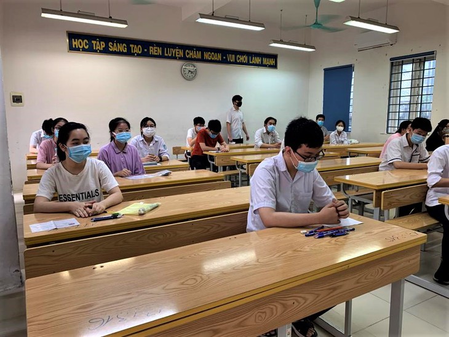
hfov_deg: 67.3
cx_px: 224
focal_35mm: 26
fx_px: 337
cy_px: 168
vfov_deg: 53.1
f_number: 1.8
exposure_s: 1/50
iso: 125
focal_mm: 4.25
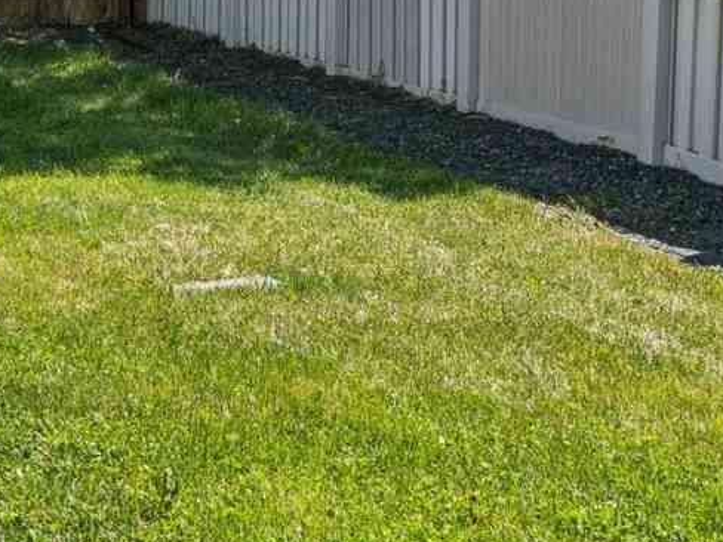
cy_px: -102
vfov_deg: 12.7
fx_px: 2378
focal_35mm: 114
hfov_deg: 15.3
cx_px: -517
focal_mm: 18.8
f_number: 13
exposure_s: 1/160
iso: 400
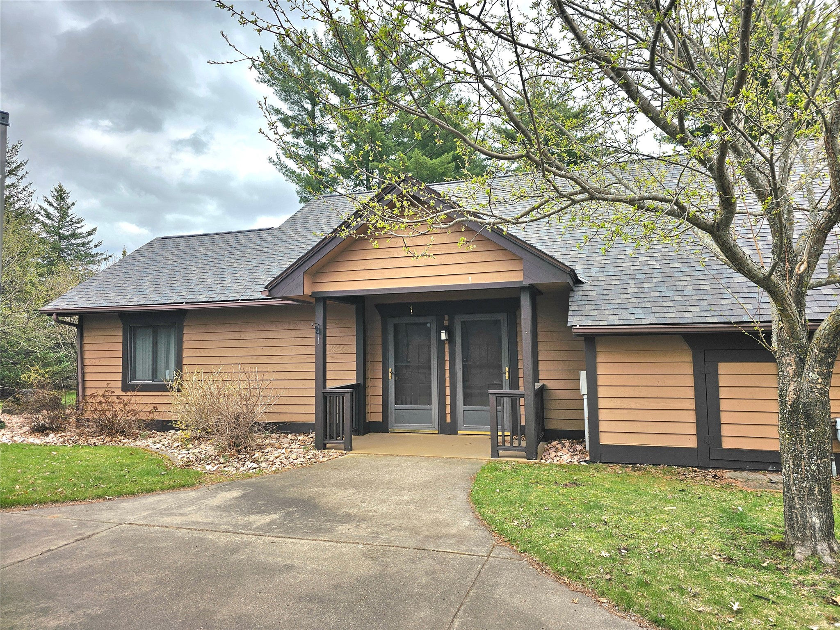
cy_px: 315
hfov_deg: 73.9
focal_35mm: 23
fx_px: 558
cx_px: 420
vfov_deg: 58.9
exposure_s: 1/588
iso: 12
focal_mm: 6.3
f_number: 1.7
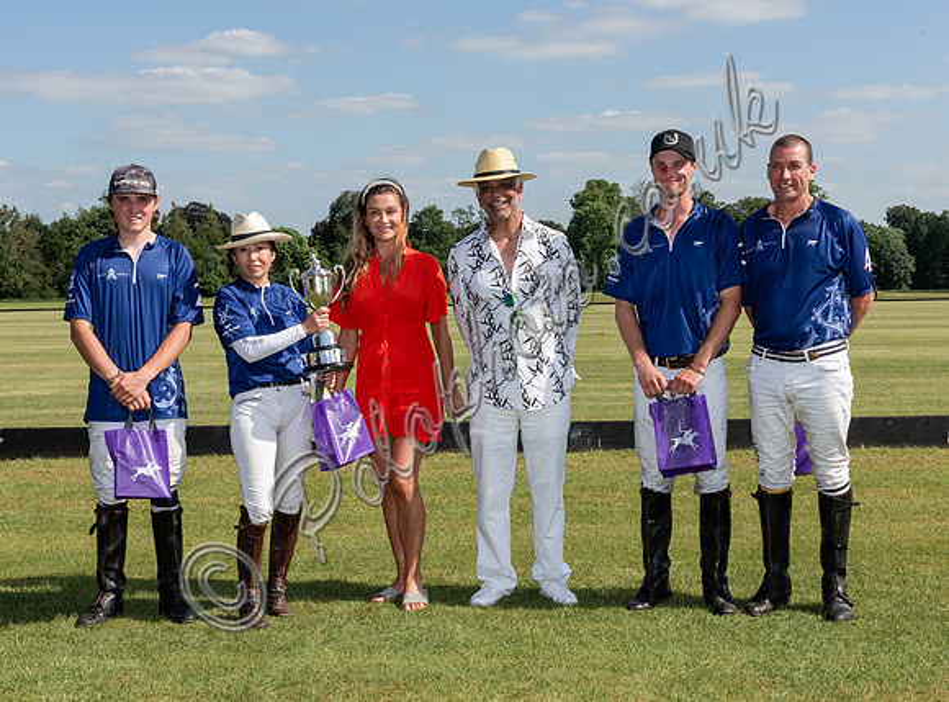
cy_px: 374
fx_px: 1495
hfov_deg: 35.2
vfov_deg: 26.4
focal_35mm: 55
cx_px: 480
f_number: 20
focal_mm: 48
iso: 640
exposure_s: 1/250
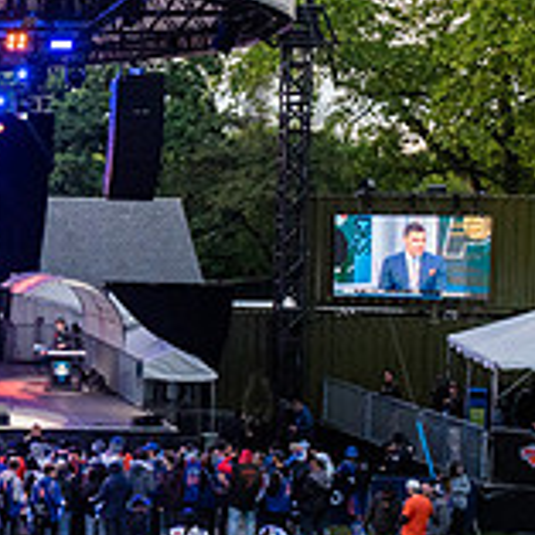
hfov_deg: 20.5
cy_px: 261
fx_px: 1329
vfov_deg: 22.8
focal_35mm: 76
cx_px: -184
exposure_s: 1/320
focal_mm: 24
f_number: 5.6
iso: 2500
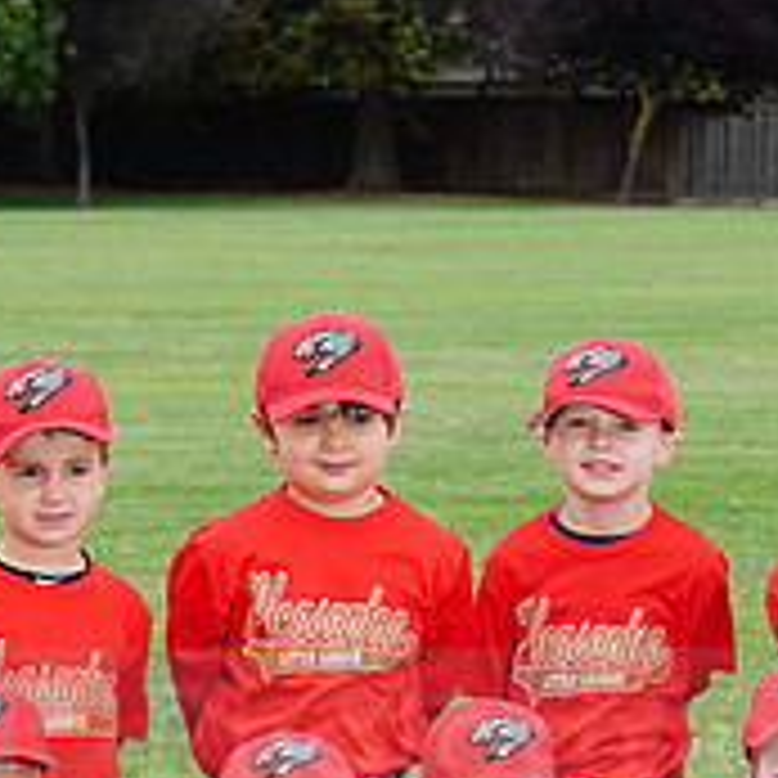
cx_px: 445
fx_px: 5950
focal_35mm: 234
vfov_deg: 7.5
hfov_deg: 7.5
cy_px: 708
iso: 200
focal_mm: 82
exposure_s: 1/250
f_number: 9
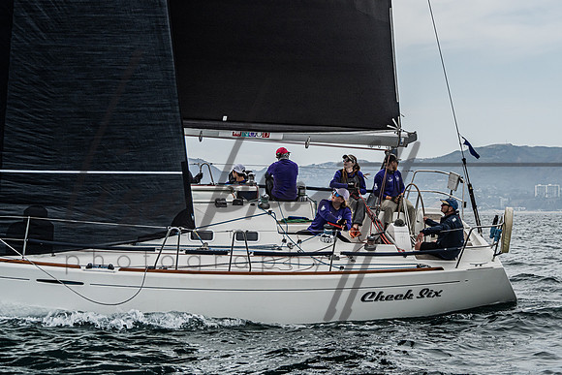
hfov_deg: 22.8
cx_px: 376
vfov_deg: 15.4
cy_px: 170
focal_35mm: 89
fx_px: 1390
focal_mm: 66
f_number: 6
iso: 400
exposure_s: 1/3200
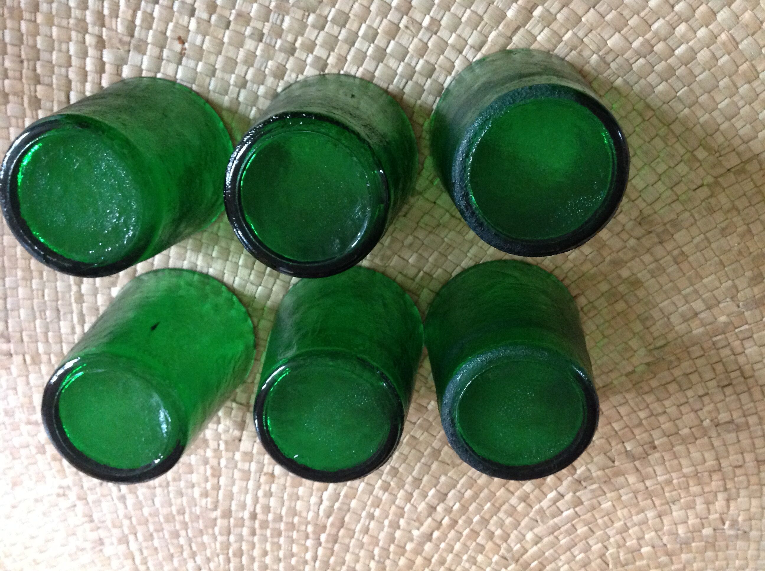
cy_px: 286
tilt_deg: -69.1
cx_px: 382
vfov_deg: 40.6
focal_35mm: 35
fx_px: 772
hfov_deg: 52.7
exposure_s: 1/15
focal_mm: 4.28
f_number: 2.4
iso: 500
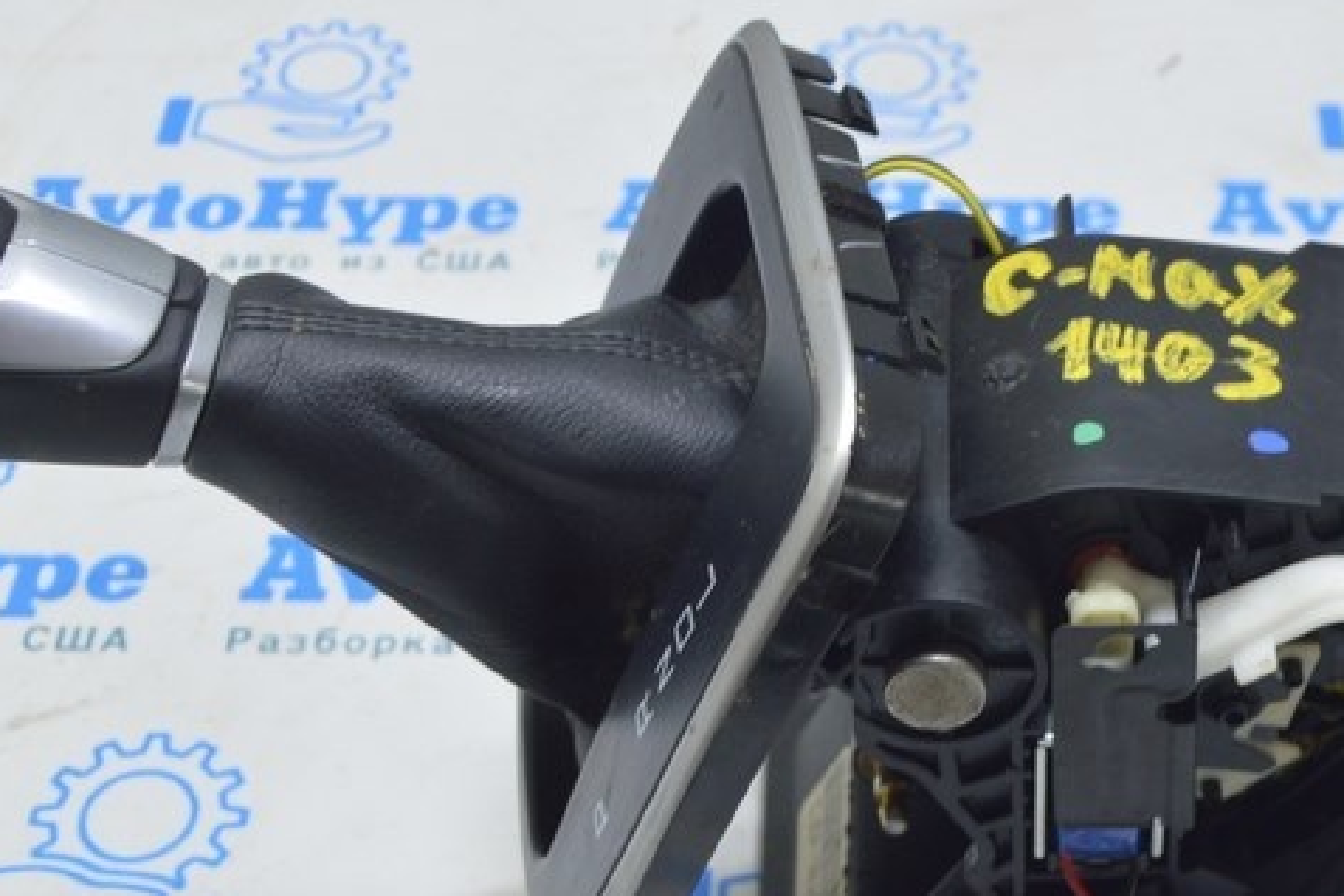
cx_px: 826
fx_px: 2765
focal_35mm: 74
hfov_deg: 27.2
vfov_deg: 18.3
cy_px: 666
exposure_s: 1/20
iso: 400
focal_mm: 23
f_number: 5.6
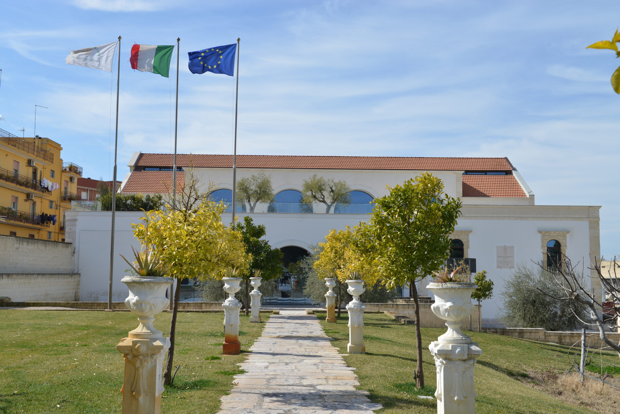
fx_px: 689
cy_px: 207
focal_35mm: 40
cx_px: 310
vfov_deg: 33.4
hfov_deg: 48.4
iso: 160
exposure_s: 1/250
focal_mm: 40
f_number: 10
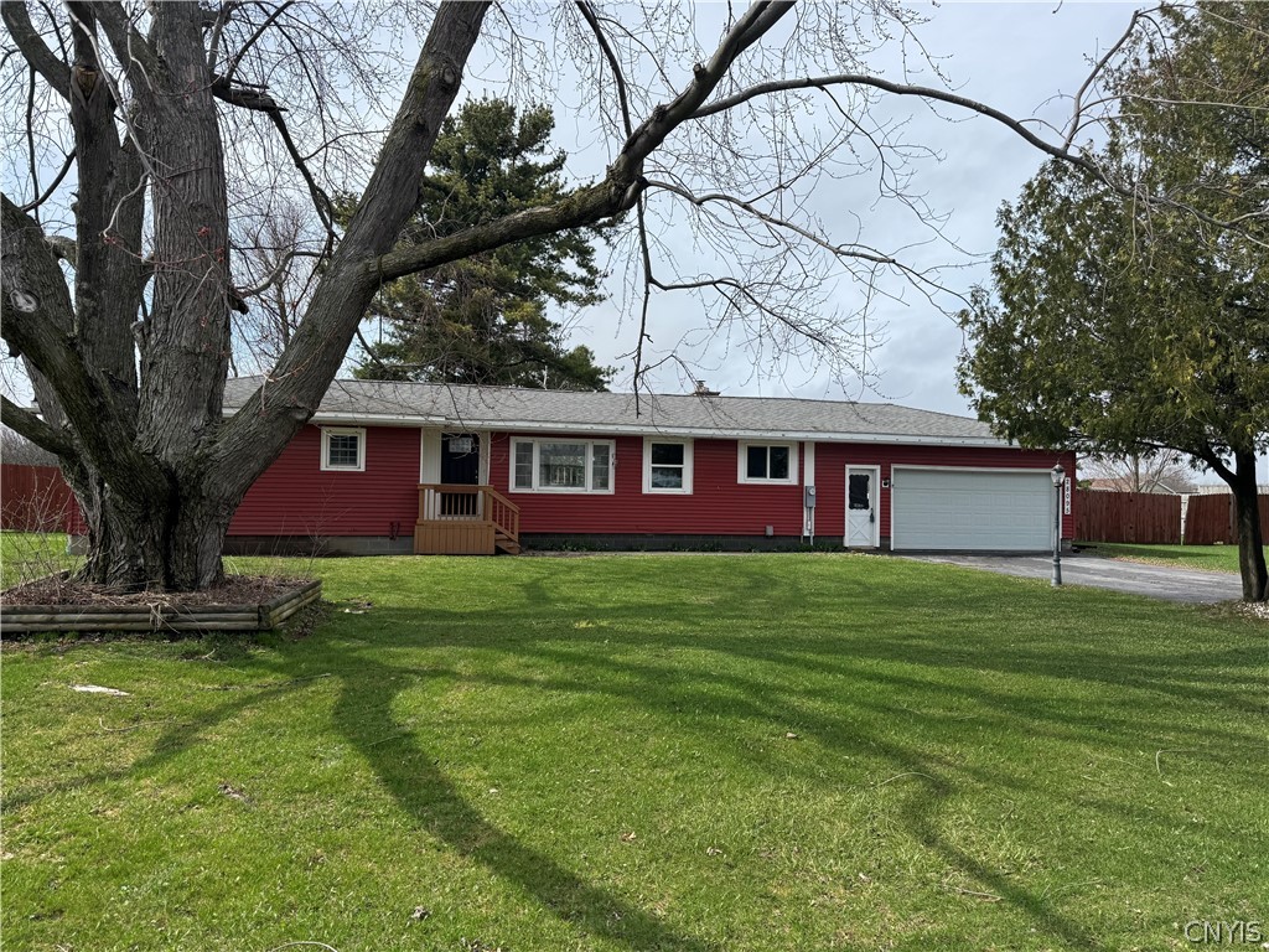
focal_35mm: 24
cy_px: 476
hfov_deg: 71.6
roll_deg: -0.6
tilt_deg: +0.8
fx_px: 880
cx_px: 634
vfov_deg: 56.8
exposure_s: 1/5348
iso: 80
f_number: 1.78
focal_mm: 6.76
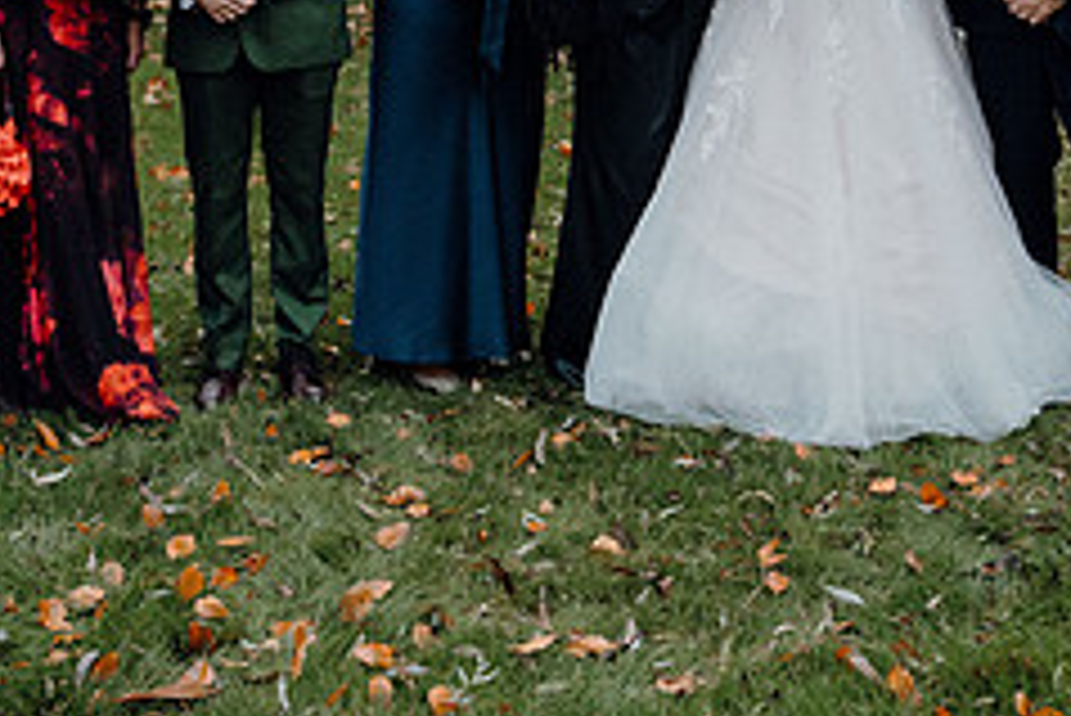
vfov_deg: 18.1
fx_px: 2173
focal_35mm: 73
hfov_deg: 27.6
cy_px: -56
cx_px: 621
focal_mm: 30
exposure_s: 1/250
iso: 3200
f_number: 5
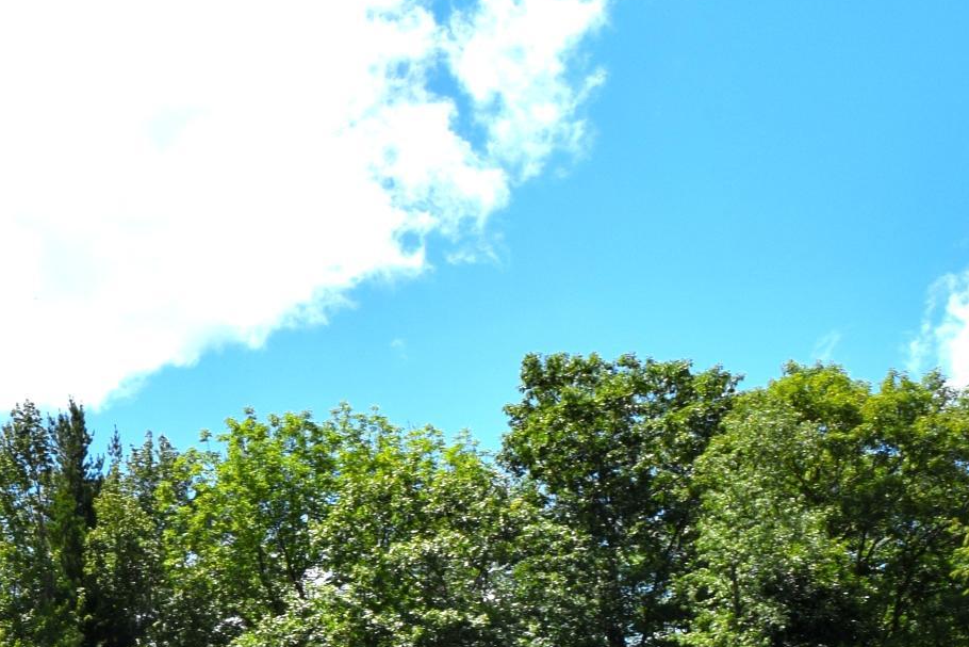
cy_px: 828
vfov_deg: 14.7
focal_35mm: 89
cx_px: -312
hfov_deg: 20.7
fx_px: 2396
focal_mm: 18
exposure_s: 1/200
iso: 100
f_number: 13
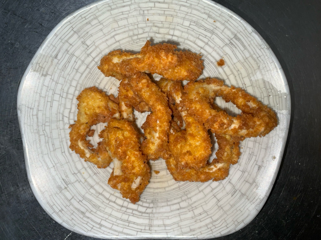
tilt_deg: -89.6
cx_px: 160
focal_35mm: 29
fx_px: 269
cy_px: 120
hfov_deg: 61.7
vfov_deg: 48.2
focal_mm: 3
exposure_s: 1/286
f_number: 1.8
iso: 16
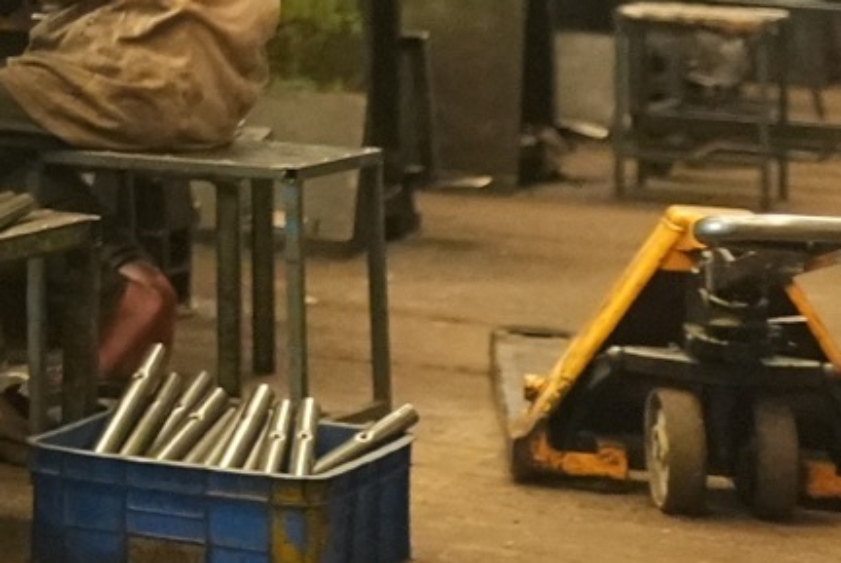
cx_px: -1012
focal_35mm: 162
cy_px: -497
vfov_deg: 8.2
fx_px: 3788
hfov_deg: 11.1
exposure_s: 1/100
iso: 12800
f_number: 2.2
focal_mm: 35
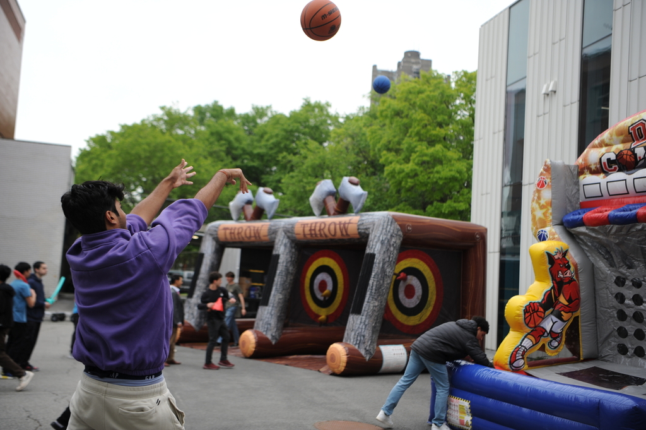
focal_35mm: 40
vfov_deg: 33.3
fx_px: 717
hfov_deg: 48.5
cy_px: 215
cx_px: 323
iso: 200
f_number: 2.8
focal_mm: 40
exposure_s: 1/1250
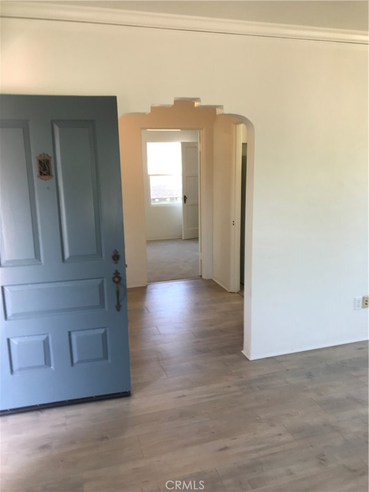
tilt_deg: -9.2
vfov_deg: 63.4
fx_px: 398
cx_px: 184
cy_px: 246
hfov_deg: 49.7
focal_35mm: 28
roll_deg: +1.3
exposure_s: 1/60
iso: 32
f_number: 1.8
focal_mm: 3.99
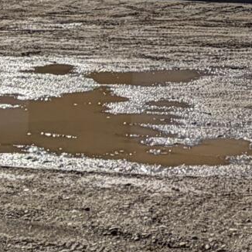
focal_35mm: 114
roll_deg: -0.6
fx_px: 939
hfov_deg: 14.4
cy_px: -72
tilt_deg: +0.0
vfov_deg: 14.7
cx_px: 363
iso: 20
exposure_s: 1/1399
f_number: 2.2
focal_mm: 2.22
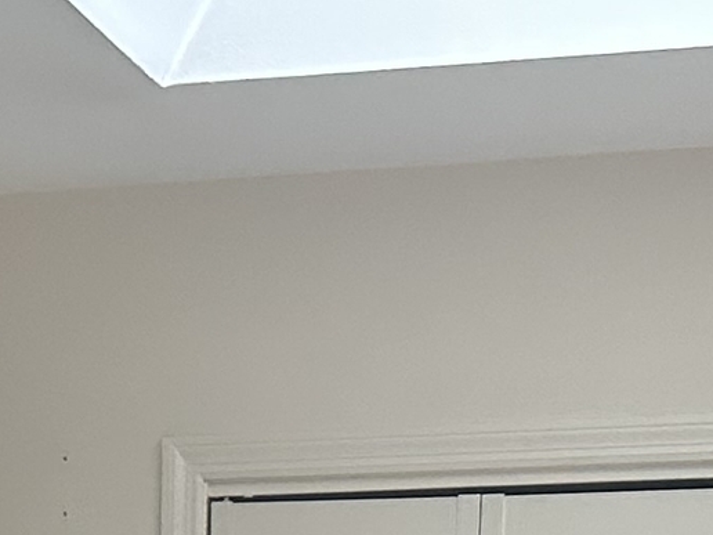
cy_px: 1526
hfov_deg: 13.7
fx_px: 2945
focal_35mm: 143
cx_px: 69
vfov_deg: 8.8
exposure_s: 1/60
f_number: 1.78
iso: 500
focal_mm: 6.86
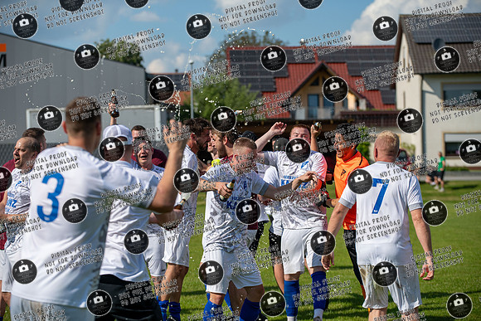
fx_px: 1315
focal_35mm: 98
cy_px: 160
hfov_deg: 20.7
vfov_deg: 13.9
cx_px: 240
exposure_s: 1/1600
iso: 80
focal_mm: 98
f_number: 3.5
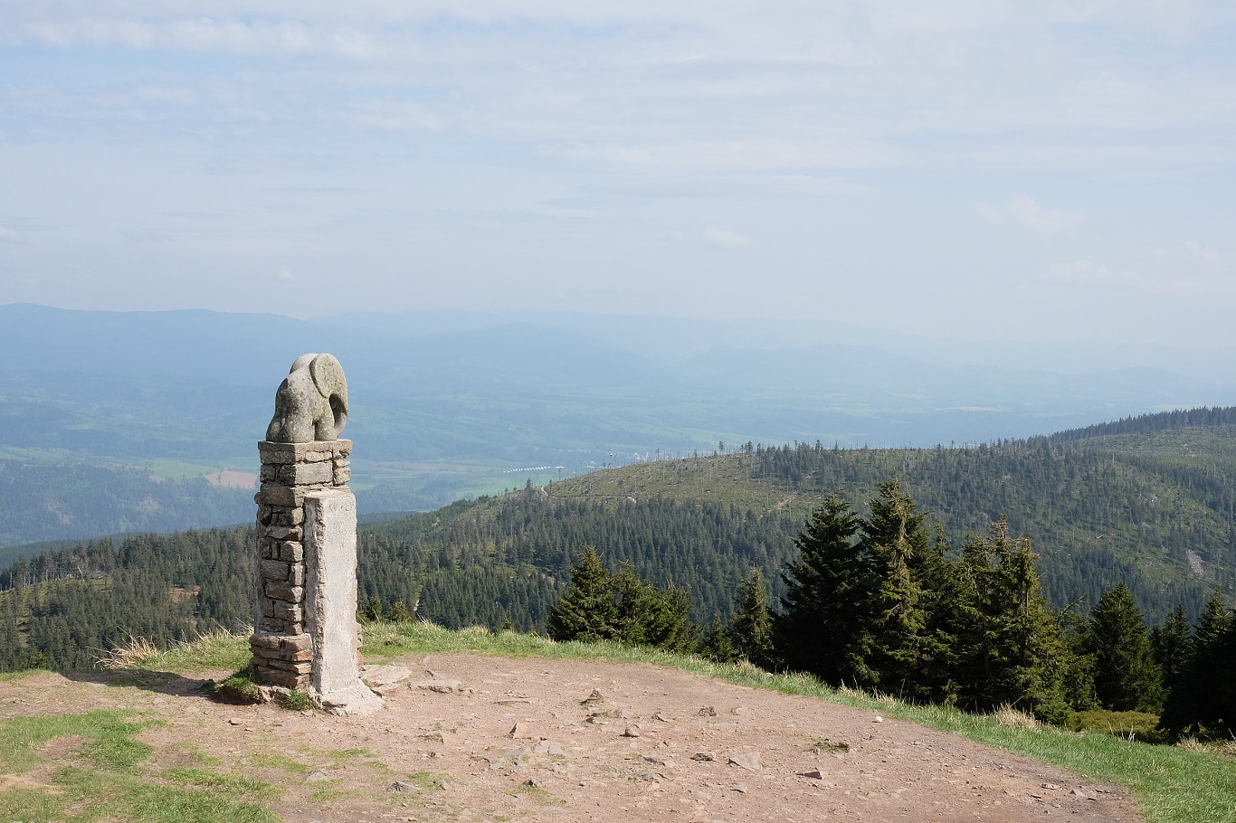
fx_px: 1407
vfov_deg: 32.6
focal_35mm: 41
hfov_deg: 47.3
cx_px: 551
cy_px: 478
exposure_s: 1/350
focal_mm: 23
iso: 800
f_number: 14
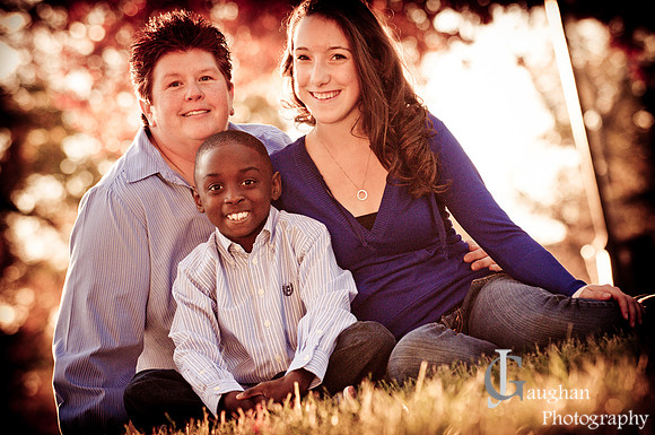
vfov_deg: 8.1
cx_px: 328
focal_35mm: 168
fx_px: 3052
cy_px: 218
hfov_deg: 12.2
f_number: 3.5
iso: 800
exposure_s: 1/640
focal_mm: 112
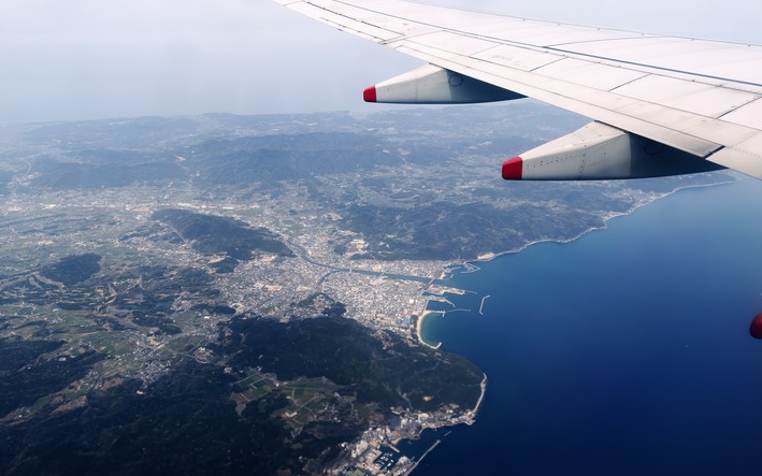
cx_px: 357
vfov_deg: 44.5
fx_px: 581
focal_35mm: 28
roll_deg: +0.7
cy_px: 220
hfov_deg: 66.4
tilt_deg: -18.3
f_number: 1.78
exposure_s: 1/3891
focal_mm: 6.76
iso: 64
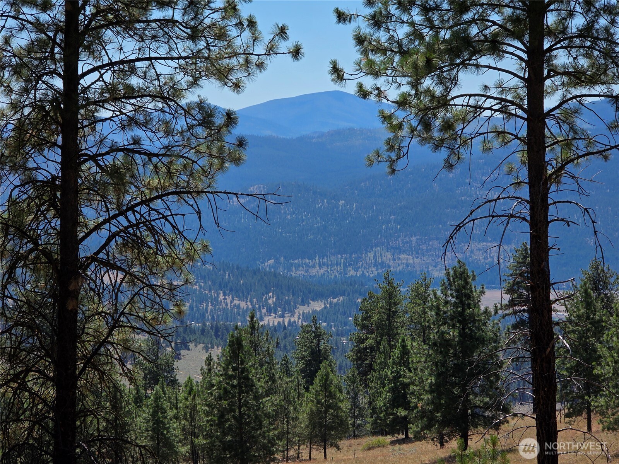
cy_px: 232
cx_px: 310
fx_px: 2056
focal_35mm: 115
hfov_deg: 17.1
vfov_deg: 12.9
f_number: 3.4
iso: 64
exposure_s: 1/1361
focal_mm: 18.6
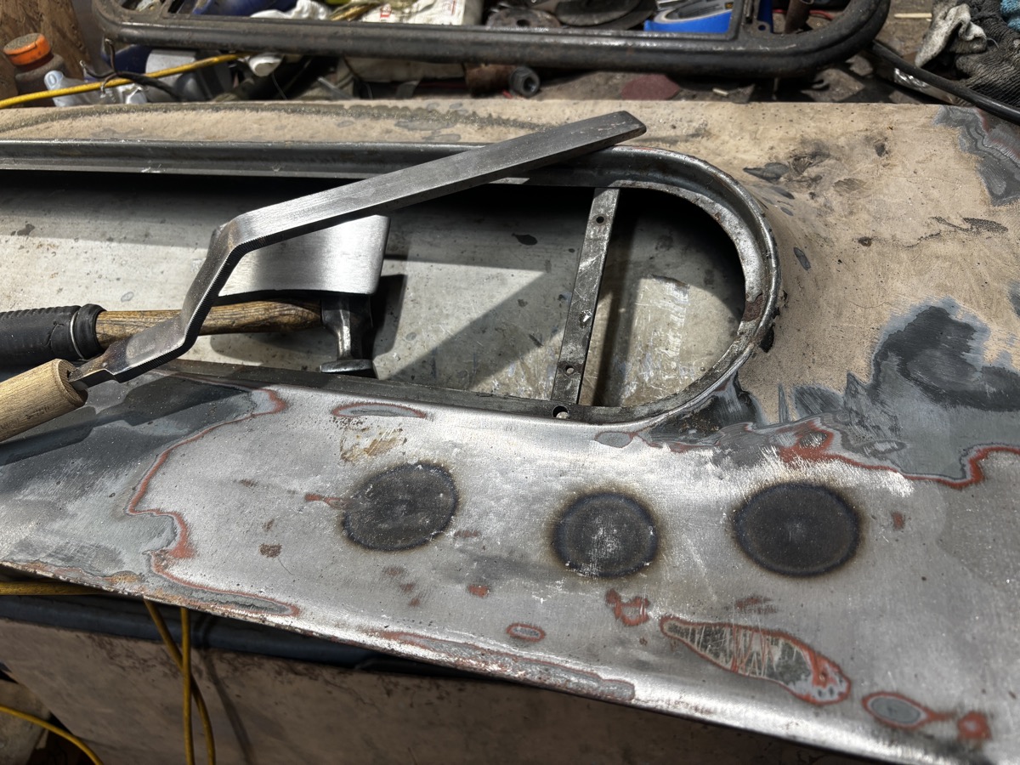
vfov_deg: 53.1
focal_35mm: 26
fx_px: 766
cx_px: 510
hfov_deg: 67.3
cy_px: 382
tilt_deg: -46.5
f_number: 1.6
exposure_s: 1/50
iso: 64
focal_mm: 5.96
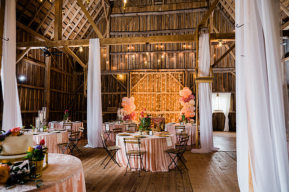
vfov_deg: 52.4
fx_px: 195
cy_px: 96
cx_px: 144
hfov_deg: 73.0
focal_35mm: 24
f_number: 4.5
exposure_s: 1/200
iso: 640
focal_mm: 24
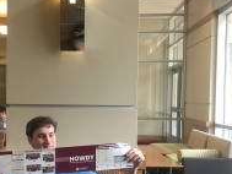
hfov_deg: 33.9
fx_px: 376
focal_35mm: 56
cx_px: 70
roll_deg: -0.3
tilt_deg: -2.5
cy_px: 113
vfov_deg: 26.0
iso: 64
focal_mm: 4.15
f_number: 2.2
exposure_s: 1/30
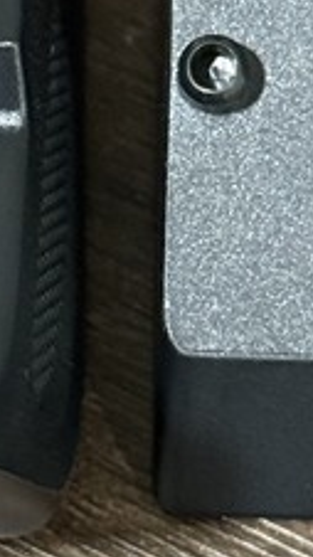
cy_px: 128
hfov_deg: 5.0
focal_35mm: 241
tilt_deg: -67.5
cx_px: 74
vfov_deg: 8.9
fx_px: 3559
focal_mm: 6.76
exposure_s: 1/40
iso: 500
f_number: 1.78
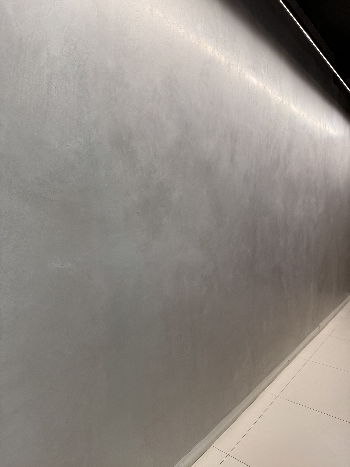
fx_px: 324
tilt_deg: -4.2
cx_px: 175
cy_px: 234
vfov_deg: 71.6
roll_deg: -1.2
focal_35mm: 24
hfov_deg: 56.8
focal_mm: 6.76
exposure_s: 1/120
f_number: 1.78
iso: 80
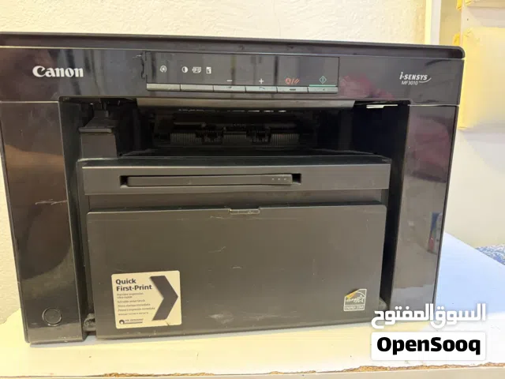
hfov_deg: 71.6
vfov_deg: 56.8
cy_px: 190
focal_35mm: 24
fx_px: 350
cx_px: 252
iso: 640
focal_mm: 6.76
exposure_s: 1/50
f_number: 1.78
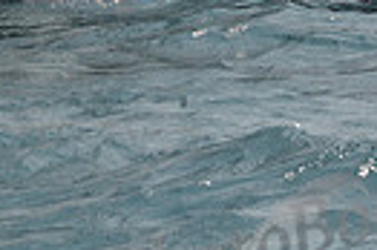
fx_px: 3253
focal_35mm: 311
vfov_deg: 4.4
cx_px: -37
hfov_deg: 6.6
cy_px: -168
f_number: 11
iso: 250
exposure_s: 1/800
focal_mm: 70
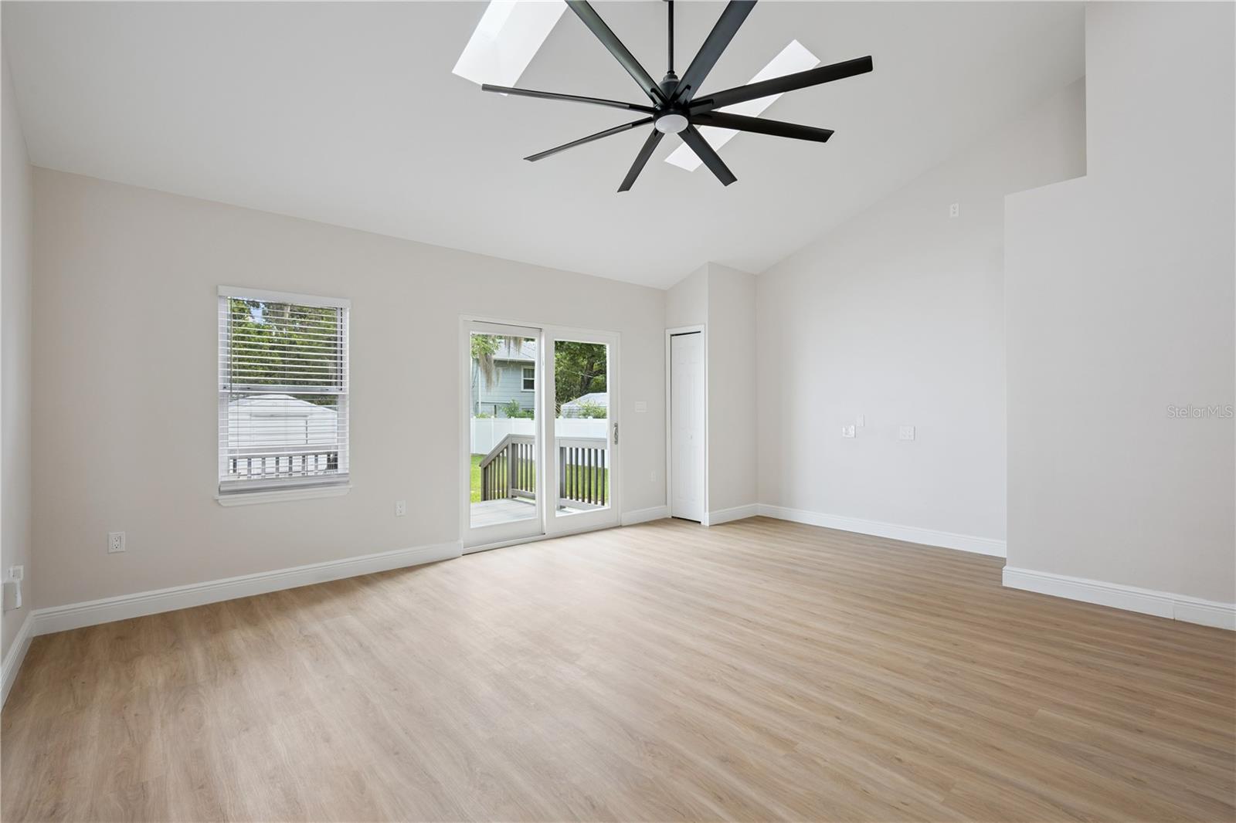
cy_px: 412
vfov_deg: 73.7
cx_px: 618
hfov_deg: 96.7
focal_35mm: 16
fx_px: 549
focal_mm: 16
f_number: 9
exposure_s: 1/6
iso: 200
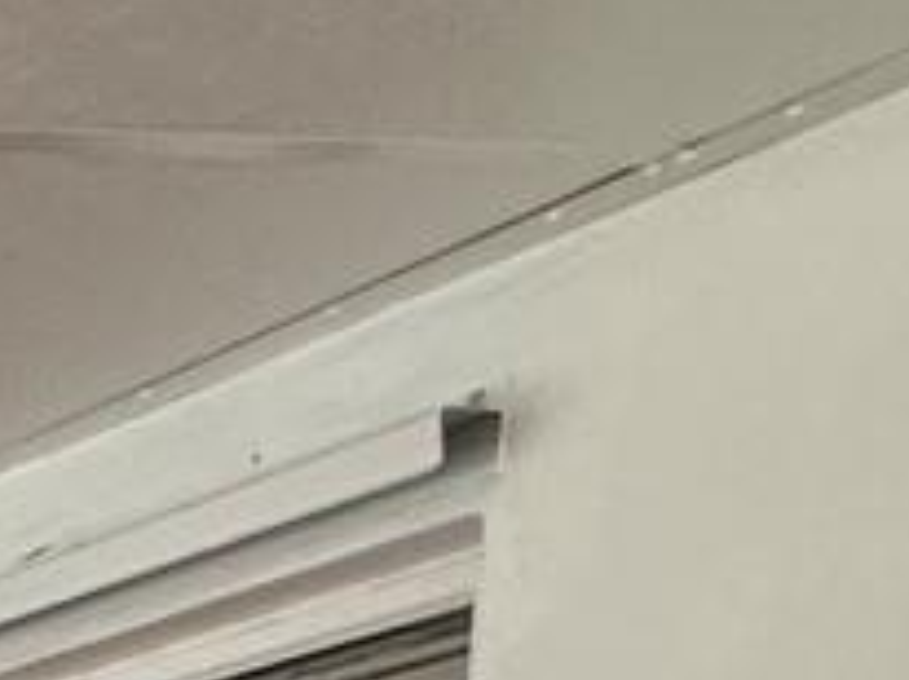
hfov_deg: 13.5
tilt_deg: -8.3
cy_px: 1709
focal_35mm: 109
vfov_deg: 11.1
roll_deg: -0.9
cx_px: -1244
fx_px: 2859
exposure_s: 1/99
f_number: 2.2
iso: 100
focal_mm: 2.22
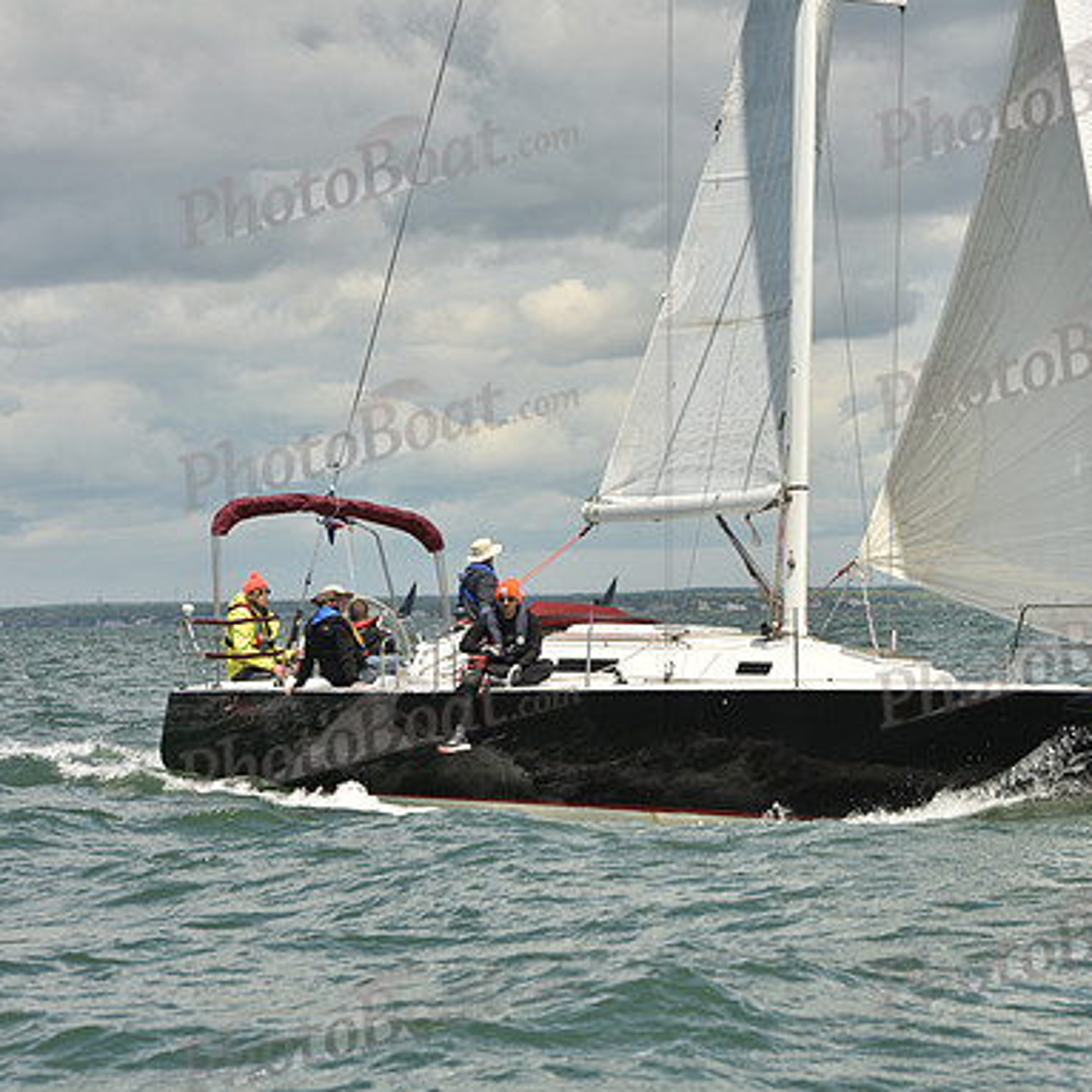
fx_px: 6888
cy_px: 546
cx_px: 730
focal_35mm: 193
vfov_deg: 9.1
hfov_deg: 9.1
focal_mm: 150
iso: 320
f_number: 13
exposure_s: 1/800
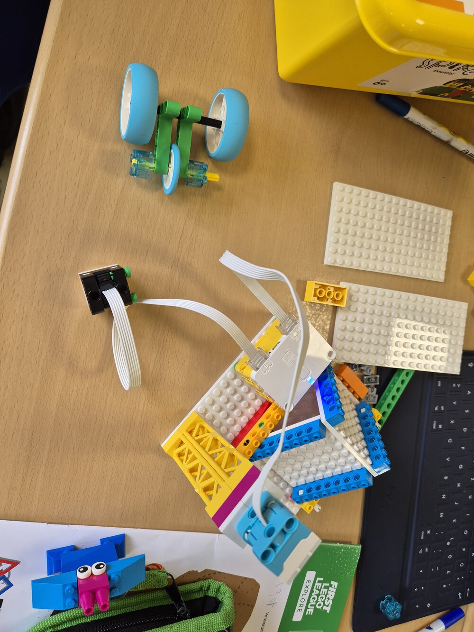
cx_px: 237
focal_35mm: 23
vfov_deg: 73.9
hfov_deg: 58.9
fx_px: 420
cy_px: 316
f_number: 1.8
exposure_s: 1/180
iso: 125
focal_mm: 5.4
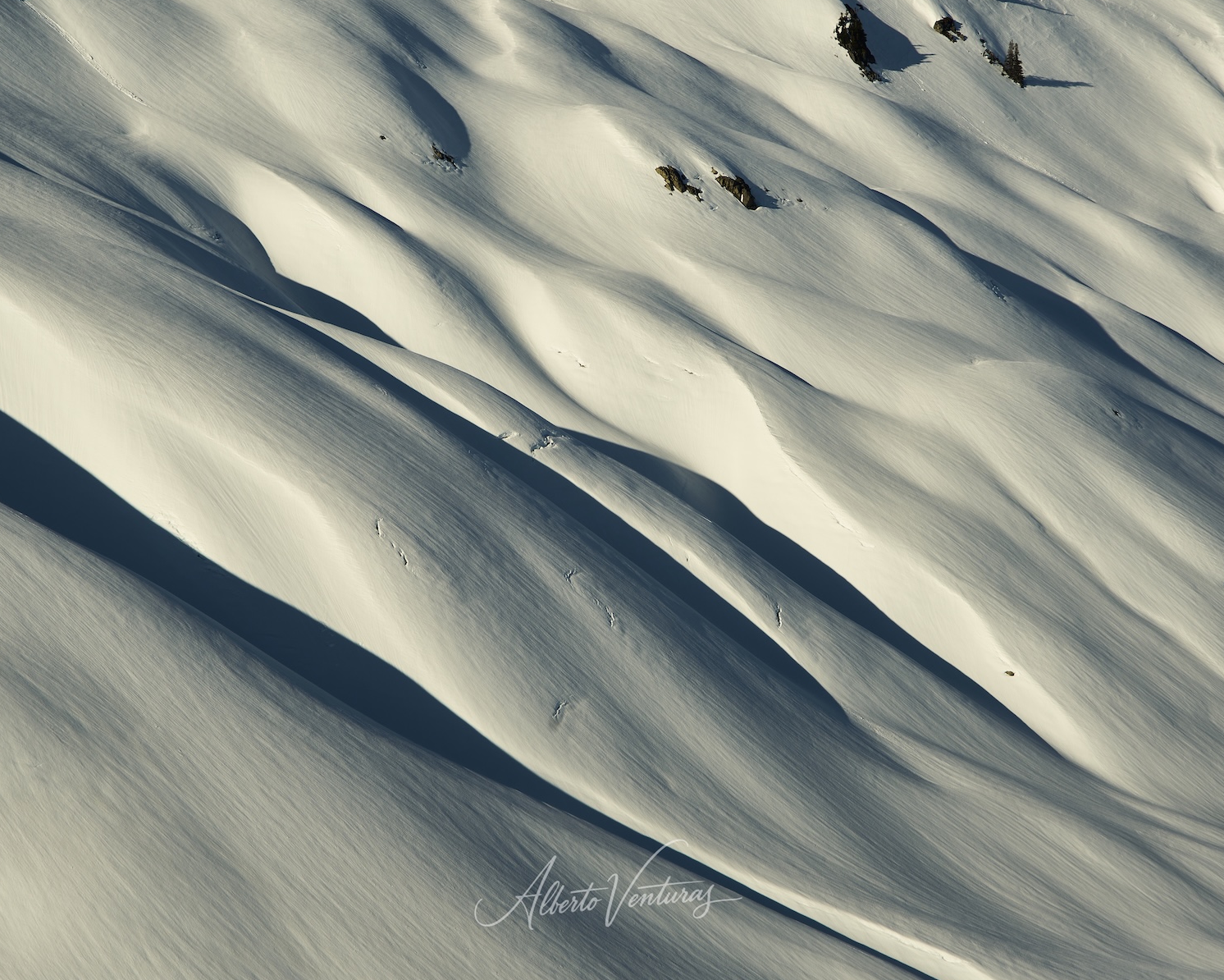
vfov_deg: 9.9
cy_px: 445
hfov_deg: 12.4
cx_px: 615
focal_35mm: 156
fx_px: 5652
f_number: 11
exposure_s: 1/60
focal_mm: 118
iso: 80
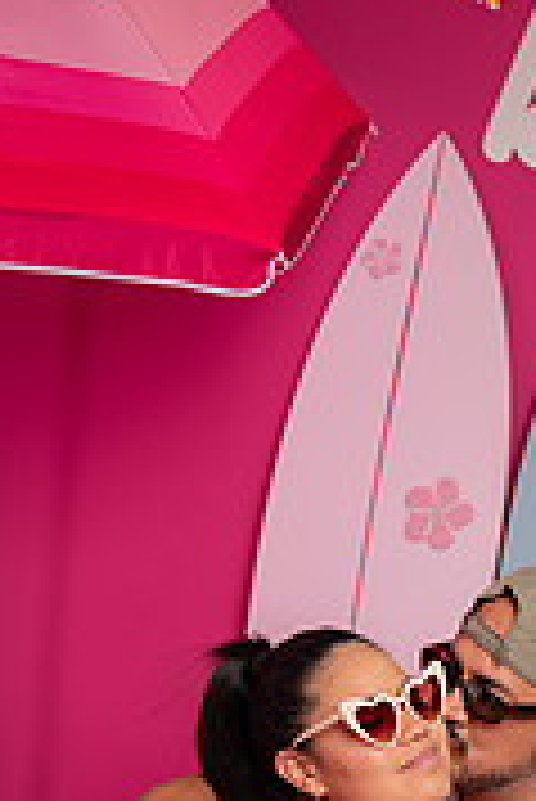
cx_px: 509
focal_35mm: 86
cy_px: 670
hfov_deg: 15.7
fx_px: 1917
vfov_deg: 23.2
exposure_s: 1/60
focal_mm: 34
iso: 50
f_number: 3.2
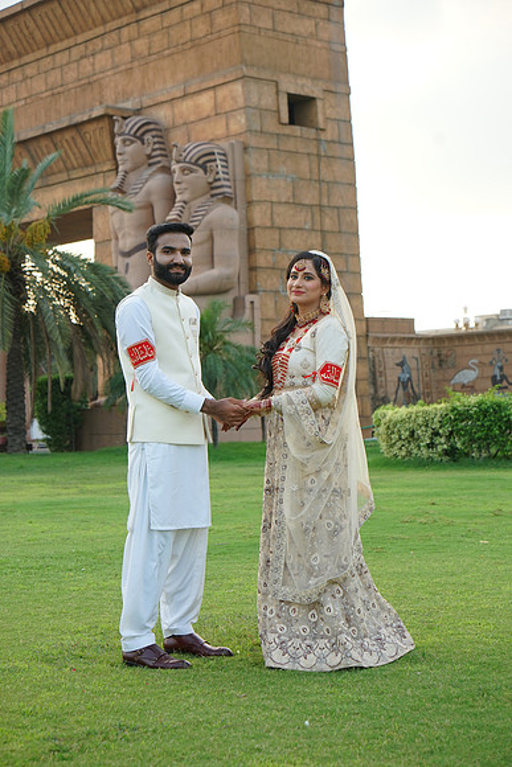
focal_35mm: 65
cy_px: 384
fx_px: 1386
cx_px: 256
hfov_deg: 20.9
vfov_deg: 31.0
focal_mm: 65
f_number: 4
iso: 320
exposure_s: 1/200
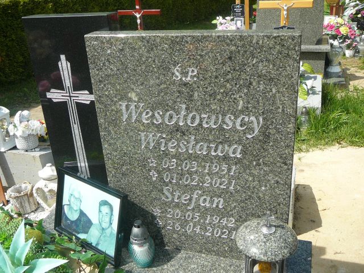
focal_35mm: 35
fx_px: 368
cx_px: 182
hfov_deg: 52.6
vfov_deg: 40.7
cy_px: 136
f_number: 2.8
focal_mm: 5.2
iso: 80
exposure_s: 1/800
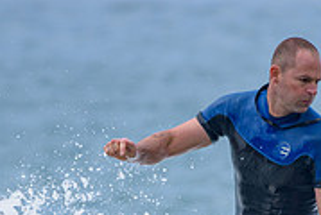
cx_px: 169
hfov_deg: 1.0
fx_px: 17702
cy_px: 328
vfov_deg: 0.7
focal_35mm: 1982
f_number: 5.6
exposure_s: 1/2000
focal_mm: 500
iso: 360
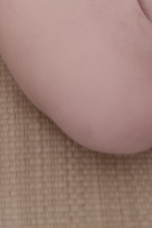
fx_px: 2334
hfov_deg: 3.7
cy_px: -525
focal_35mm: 369
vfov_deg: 5.2
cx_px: -156
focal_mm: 50
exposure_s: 1/200
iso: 200
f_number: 1.4
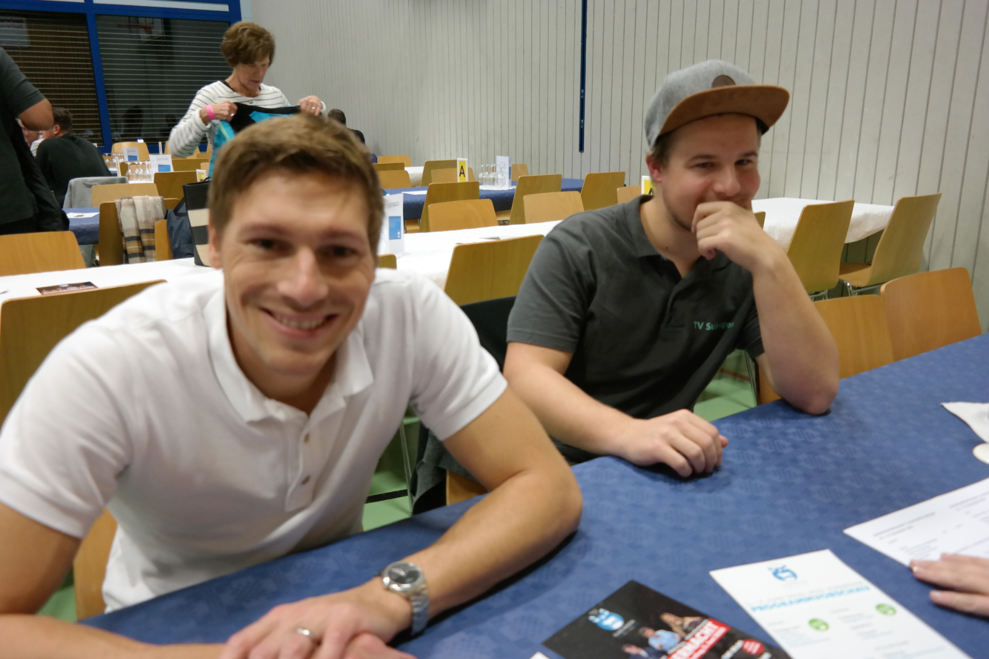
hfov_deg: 67.4
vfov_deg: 47.9
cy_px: 330
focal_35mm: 27
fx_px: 742
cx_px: 494
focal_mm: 18
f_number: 3.5
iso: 800
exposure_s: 1/40
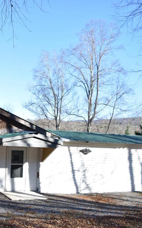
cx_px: 13
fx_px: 260
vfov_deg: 47.2
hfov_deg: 29.2
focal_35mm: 42
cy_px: 114
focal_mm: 18
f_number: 4.5
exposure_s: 1/250
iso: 100
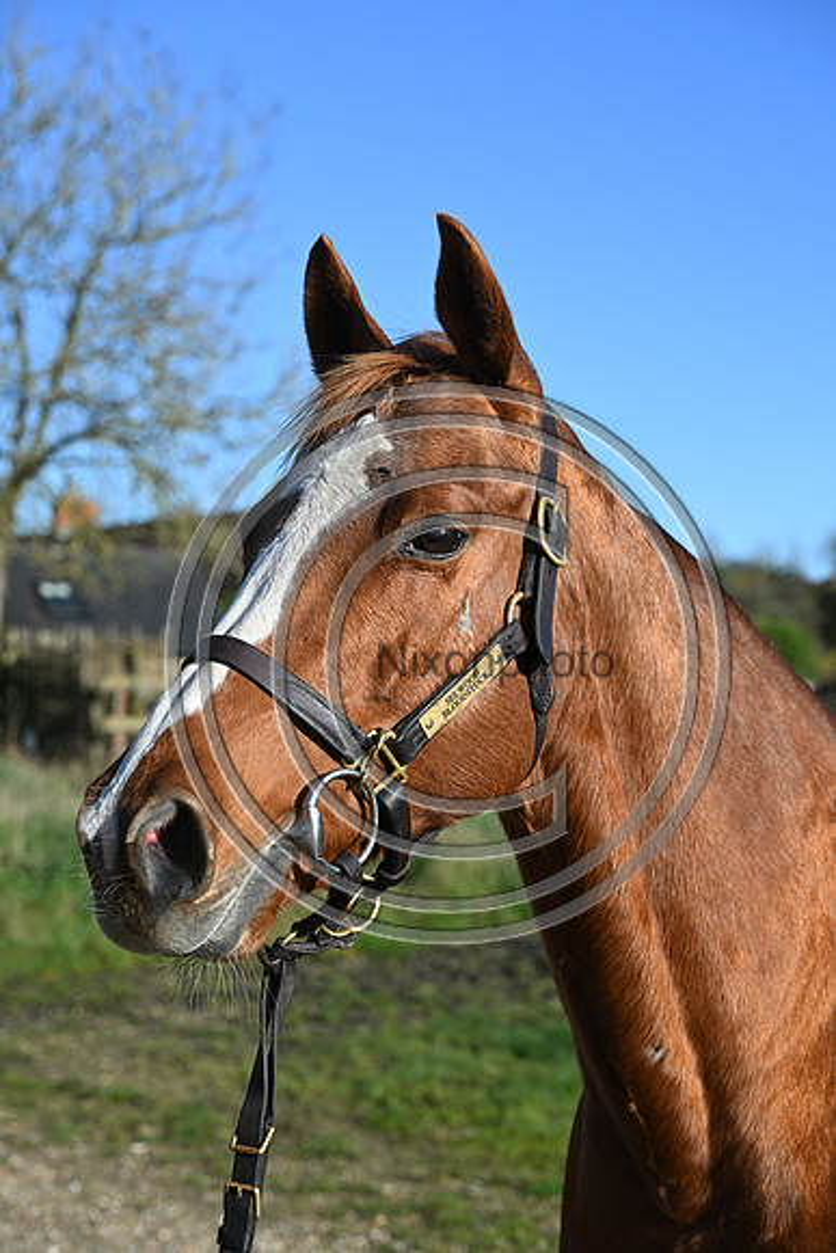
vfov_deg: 28.8
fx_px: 2437
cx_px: 418
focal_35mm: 70
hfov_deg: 19.5
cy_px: 626
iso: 320
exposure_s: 1/1250
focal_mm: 70
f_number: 5.6
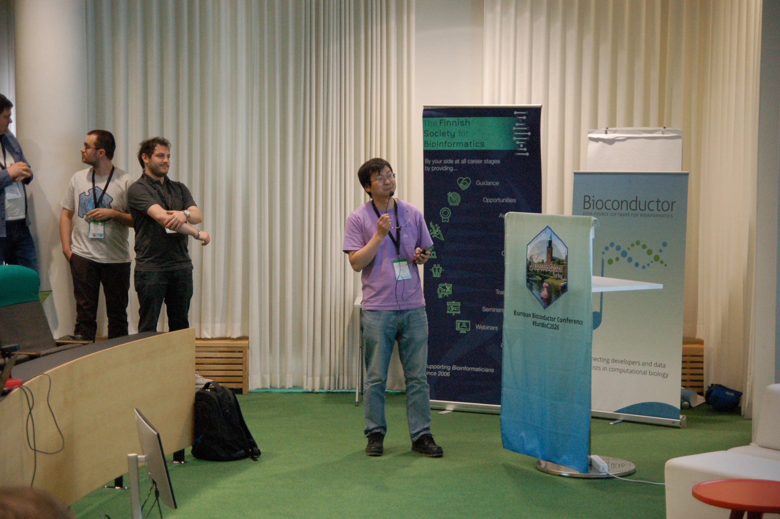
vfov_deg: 18.2
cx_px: 390
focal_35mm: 75
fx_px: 1624
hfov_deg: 27.0
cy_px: 260
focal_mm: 50
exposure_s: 1/125
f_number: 2.8
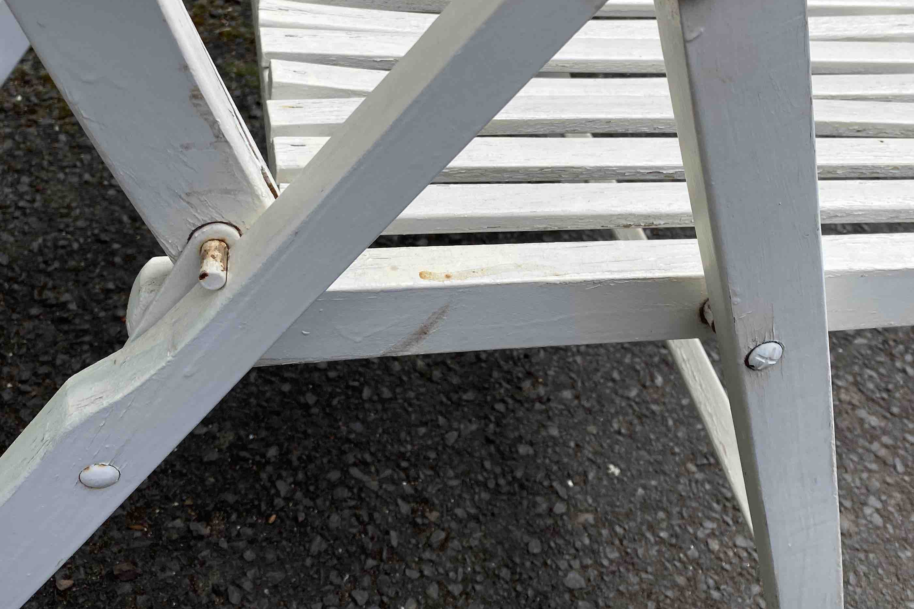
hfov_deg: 49.5
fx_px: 990
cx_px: 470
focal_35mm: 39
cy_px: 164
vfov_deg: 33.6
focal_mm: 4.25
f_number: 1.8
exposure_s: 1/1898
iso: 32
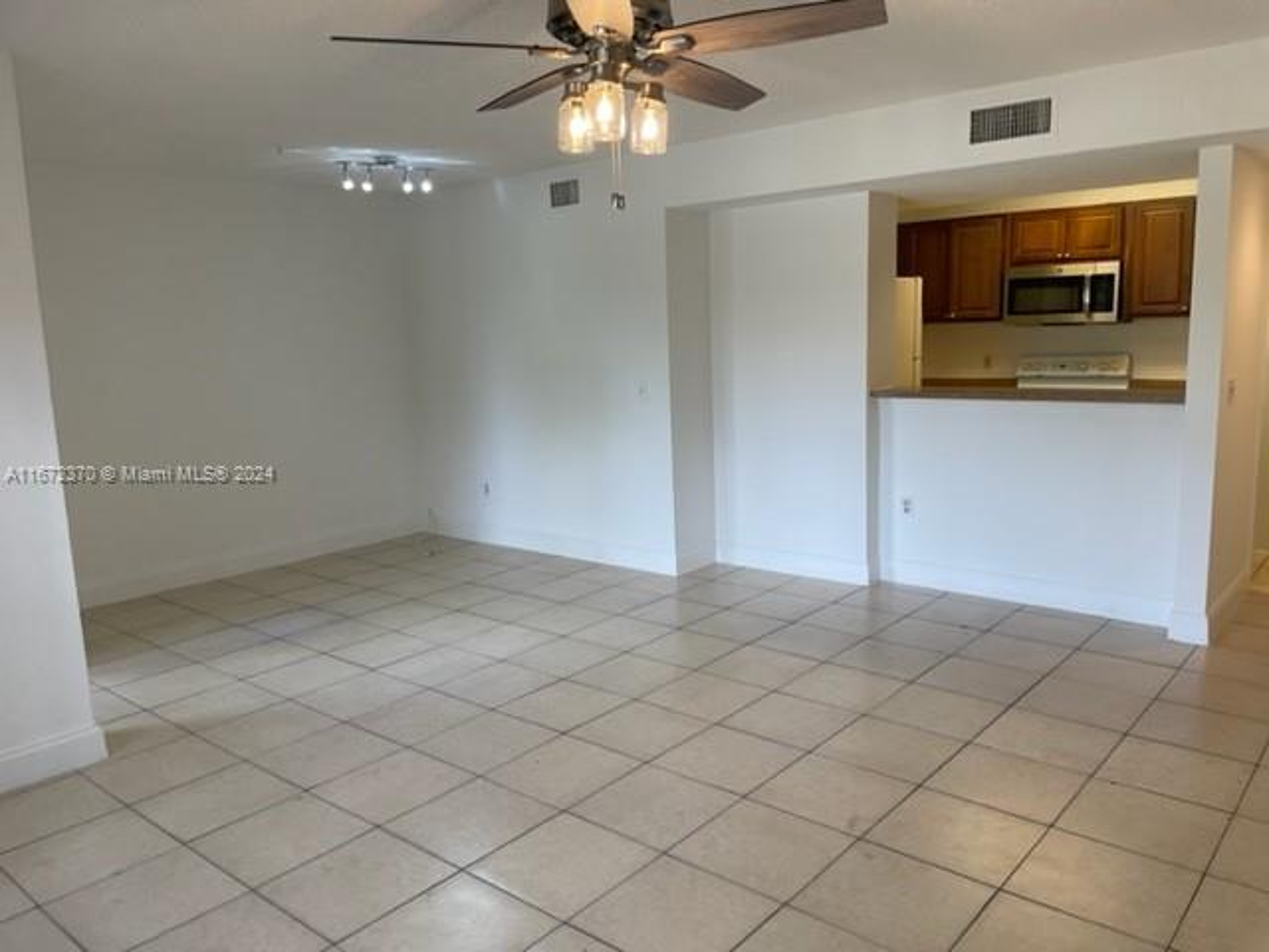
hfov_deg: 67.3
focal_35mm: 26
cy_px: 476
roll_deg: +2.5
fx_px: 953
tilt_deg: -7.4
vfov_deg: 53.1
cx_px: 634
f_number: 1.6
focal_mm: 4.2
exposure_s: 1/120
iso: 64
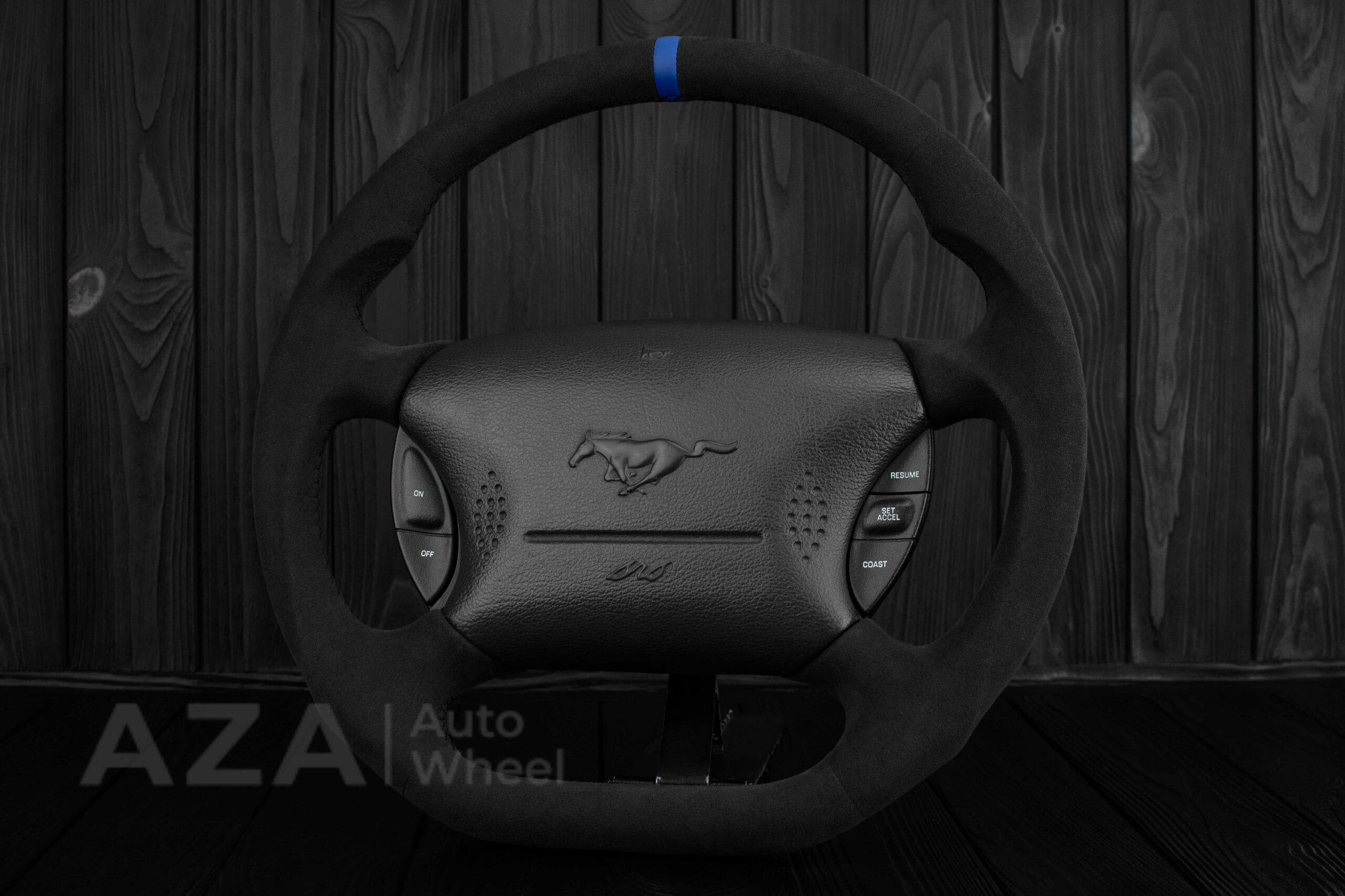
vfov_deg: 25.8
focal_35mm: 52
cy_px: 448
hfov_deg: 37.8
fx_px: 1961
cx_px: 672
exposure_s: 1/125
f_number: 6.3
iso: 500
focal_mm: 35
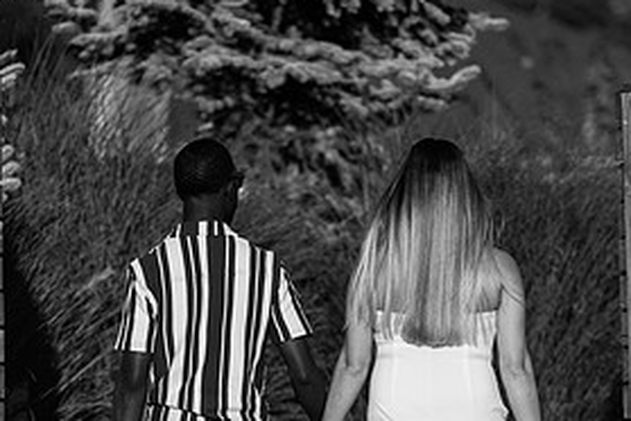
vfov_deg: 3.7
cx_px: 256
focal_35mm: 368
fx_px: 6450
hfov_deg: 5.6
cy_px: 471
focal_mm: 160
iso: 200
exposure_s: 1/12800
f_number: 2.8
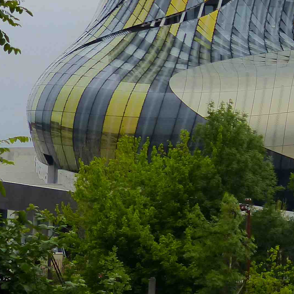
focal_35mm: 144
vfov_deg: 12.0
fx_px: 1384
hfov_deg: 11.6
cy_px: 24
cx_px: 459
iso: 200
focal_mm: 7.6
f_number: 2.8
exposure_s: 1/640
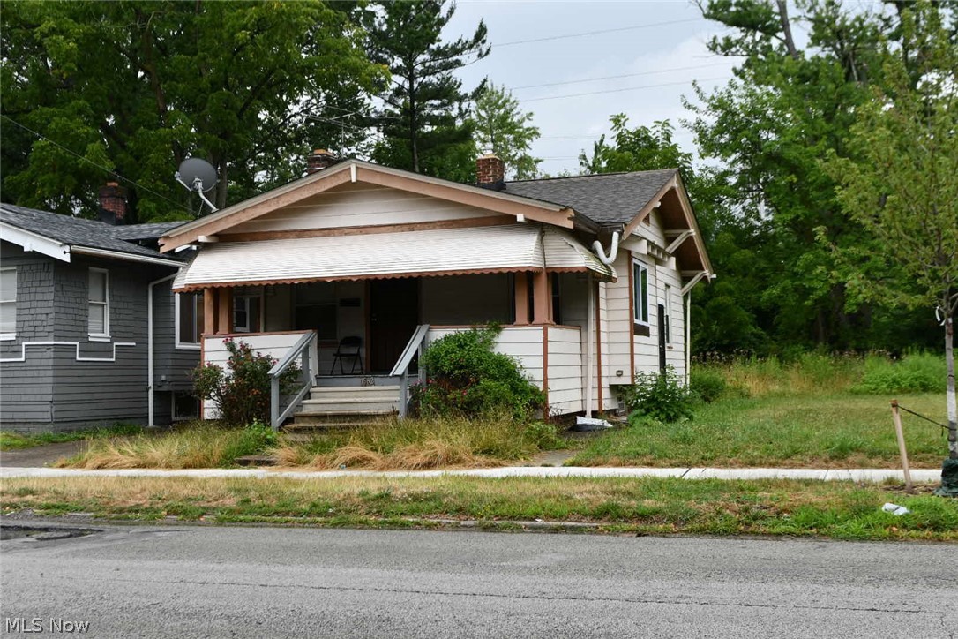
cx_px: 479
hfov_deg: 46.4
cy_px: 320
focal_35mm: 42
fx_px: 1118
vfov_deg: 31.9
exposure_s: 1/250
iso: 220
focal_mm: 28
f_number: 5.6
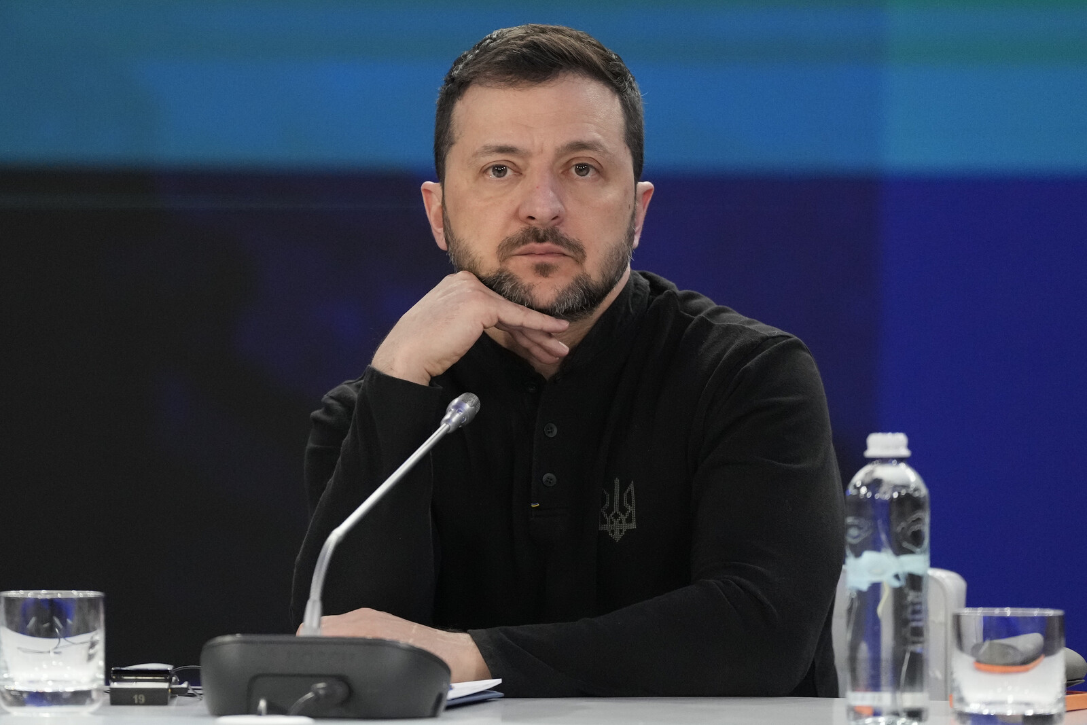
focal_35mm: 200
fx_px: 6039
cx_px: 544
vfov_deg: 6.9
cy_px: 362
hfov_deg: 10.3
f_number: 2.8
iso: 3200
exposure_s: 1/400
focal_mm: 200
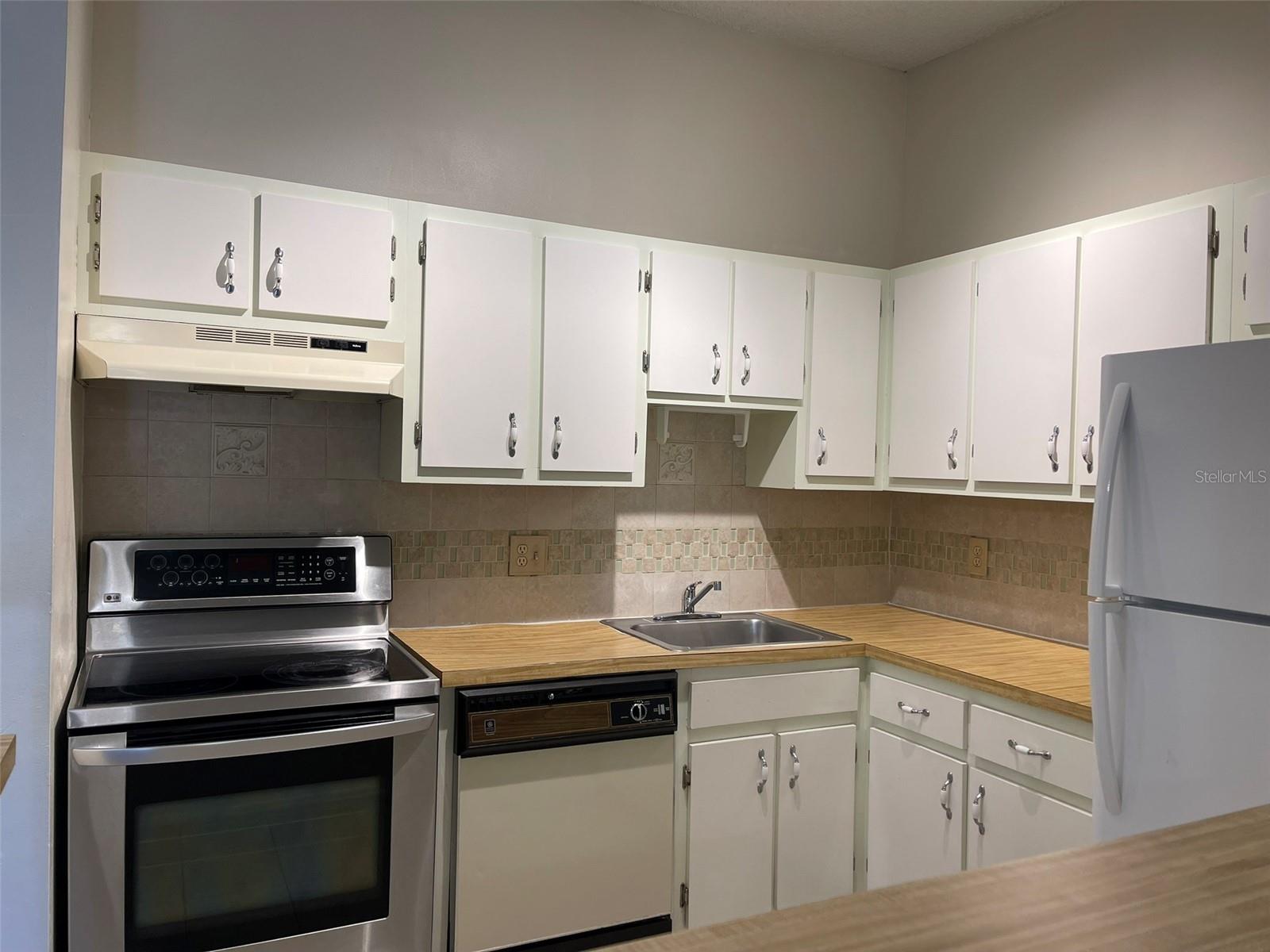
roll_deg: -1.8
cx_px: 635
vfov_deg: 53.1
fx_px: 954
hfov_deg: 67.3
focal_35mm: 26
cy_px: 476
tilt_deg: -0.2
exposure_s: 1/120
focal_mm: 5.1
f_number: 1.6
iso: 64
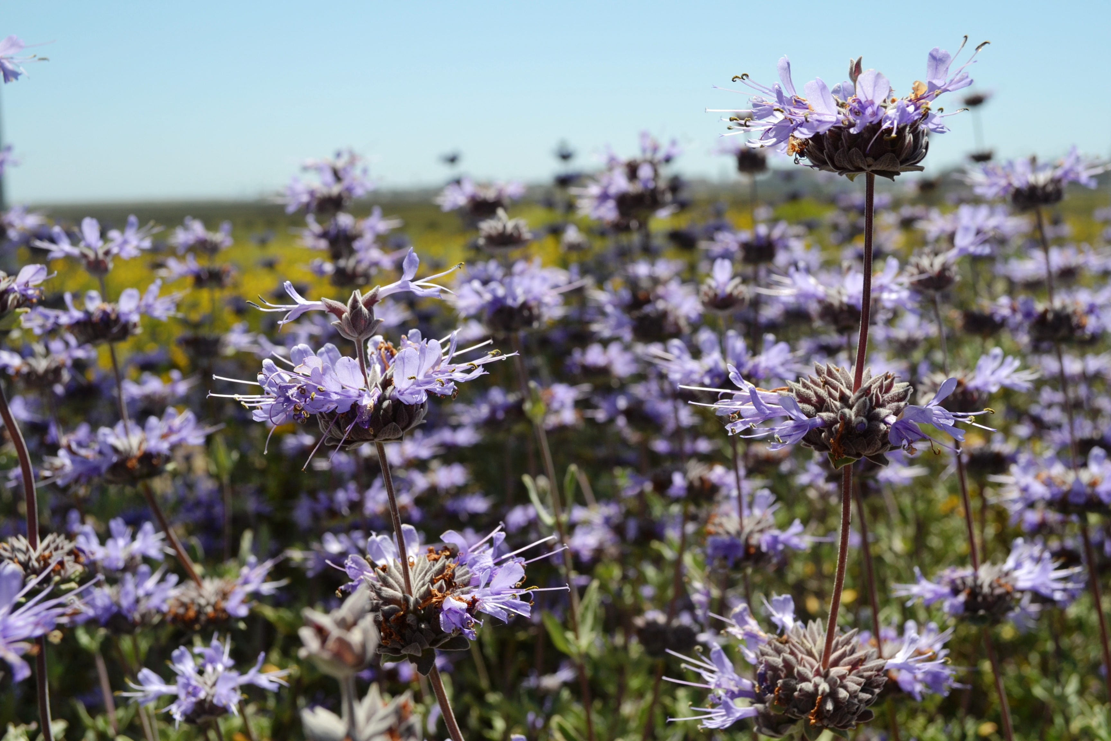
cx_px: 556
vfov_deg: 36.9
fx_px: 1111
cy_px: 370
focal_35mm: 36
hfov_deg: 53.1
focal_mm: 24
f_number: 7.1
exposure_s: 1/200
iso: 100
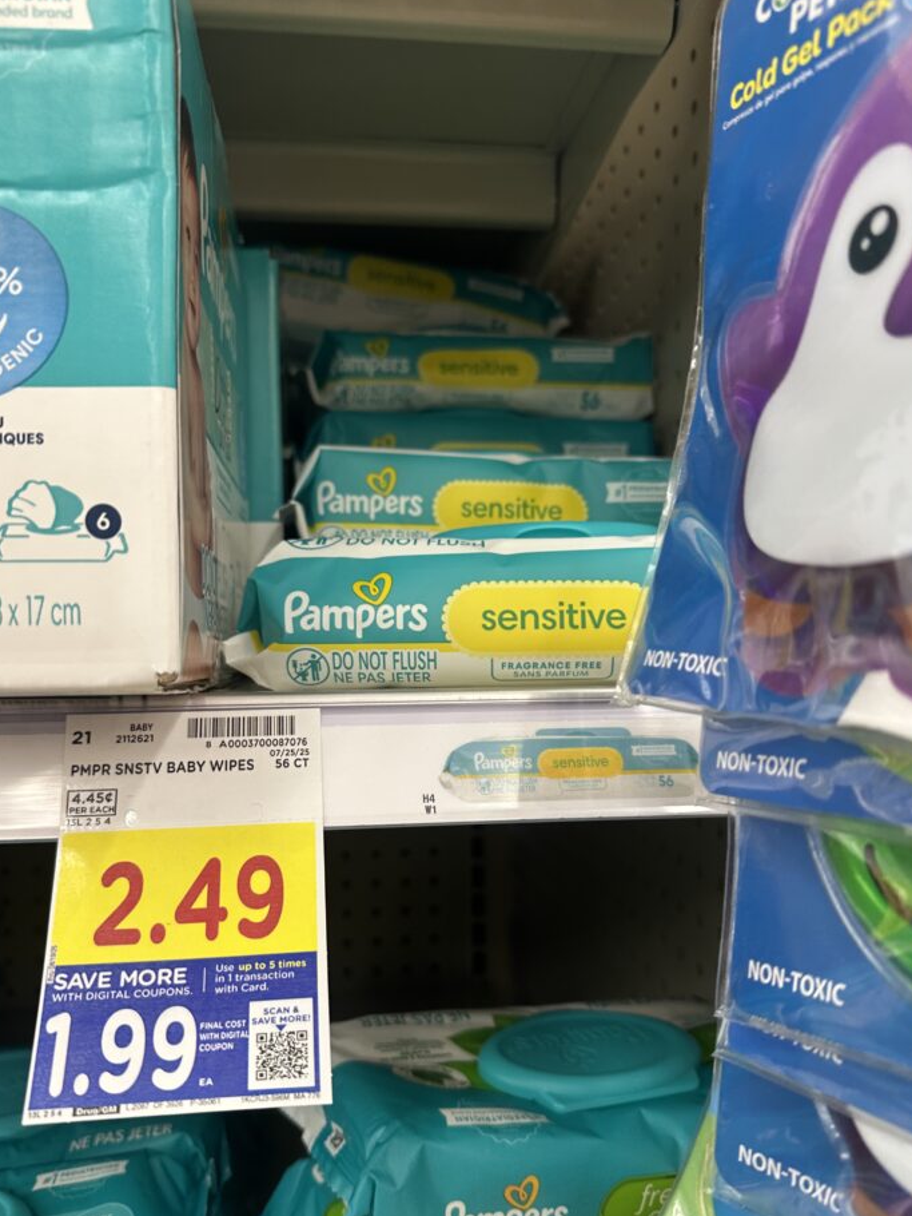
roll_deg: +0.9
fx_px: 948
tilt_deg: -0.7
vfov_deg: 65.2
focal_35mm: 27
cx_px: 439
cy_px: 668
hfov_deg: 51.4
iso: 125
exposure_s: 1/64
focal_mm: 6.86
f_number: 1.78
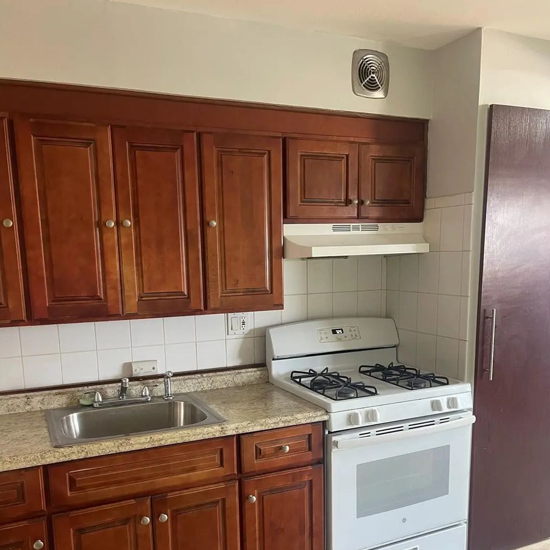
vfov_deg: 53.4
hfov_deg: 54.0
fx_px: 539
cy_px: 349
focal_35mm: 30
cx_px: 278
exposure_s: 1/60
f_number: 1.6
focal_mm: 5.1
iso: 250
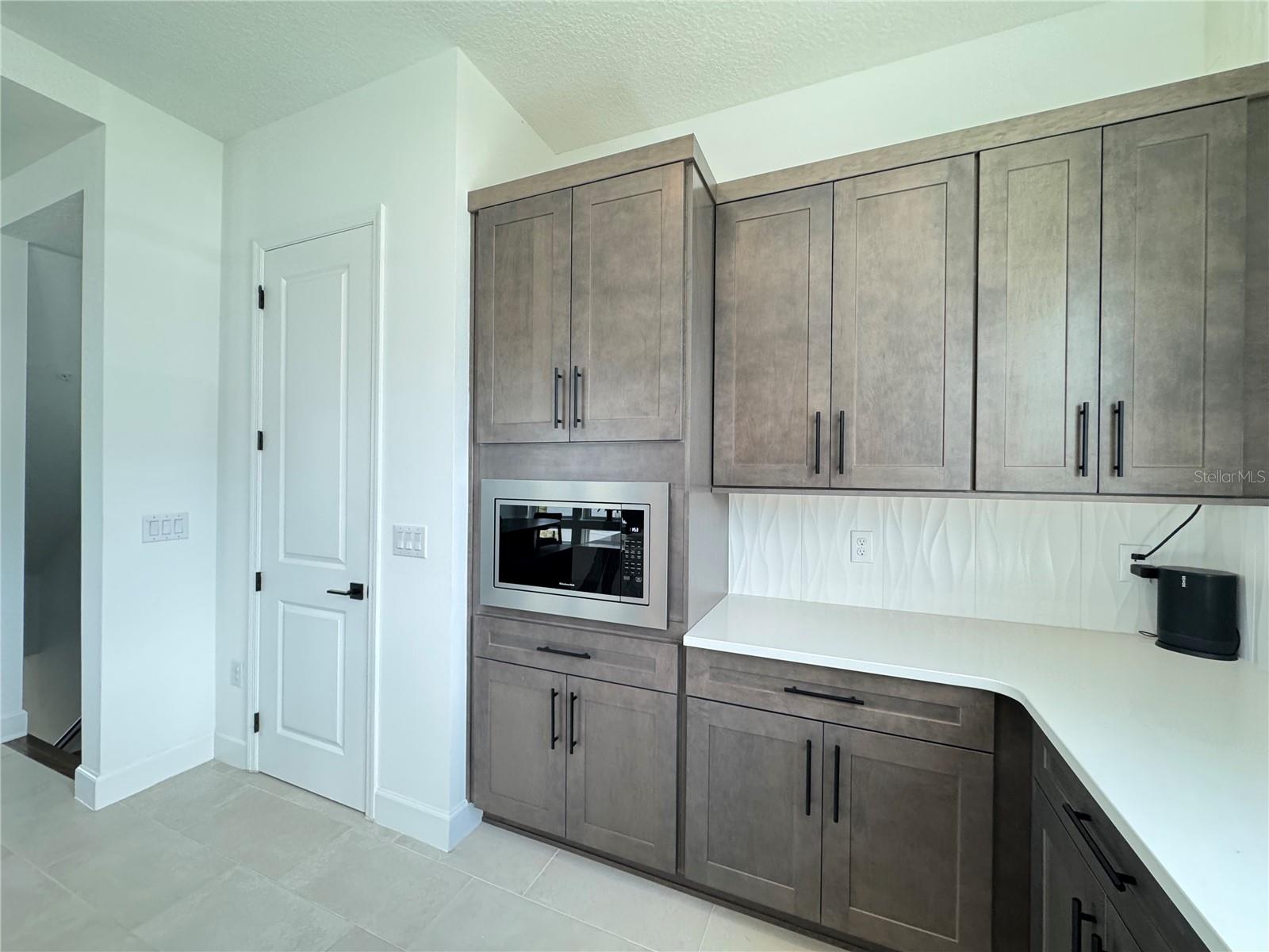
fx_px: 513
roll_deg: -0.3
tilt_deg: -0.2
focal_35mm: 14
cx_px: 634
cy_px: 476
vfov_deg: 85.7
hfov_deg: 102.1
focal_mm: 2.22
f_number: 2.2
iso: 250
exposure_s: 1/120
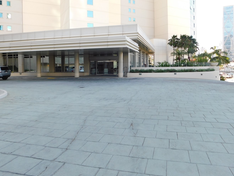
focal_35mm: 28
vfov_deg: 49.4
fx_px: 189
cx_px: 119
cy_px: 70
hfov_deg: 63.4
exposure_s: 1/200
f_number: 3
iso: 125
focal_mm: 4
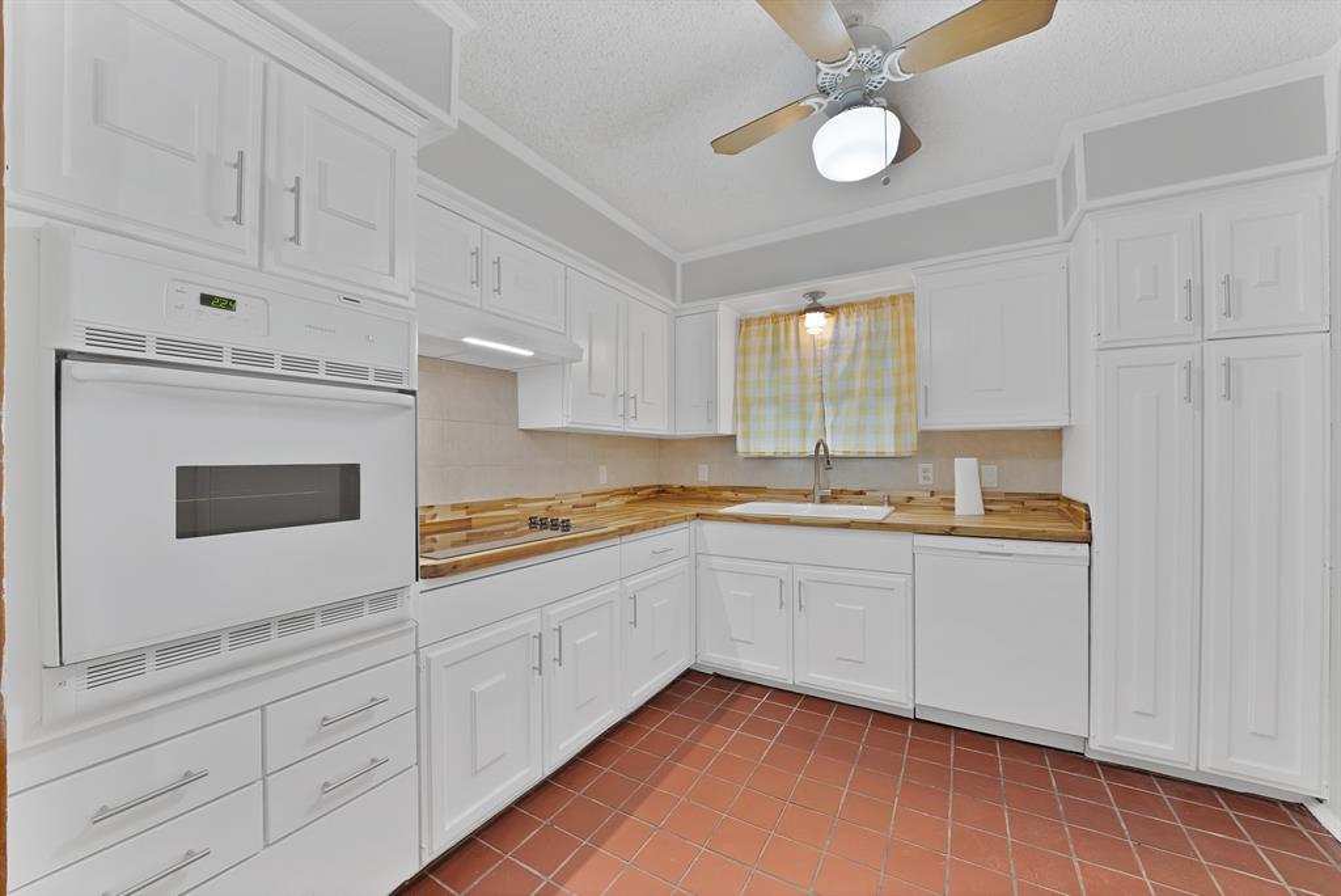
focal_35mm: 12
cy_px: 448
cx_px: 670
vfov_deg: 90.1
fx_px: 447
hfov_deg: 112.6
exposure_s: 1/2
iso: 640
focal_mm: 12
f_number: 9
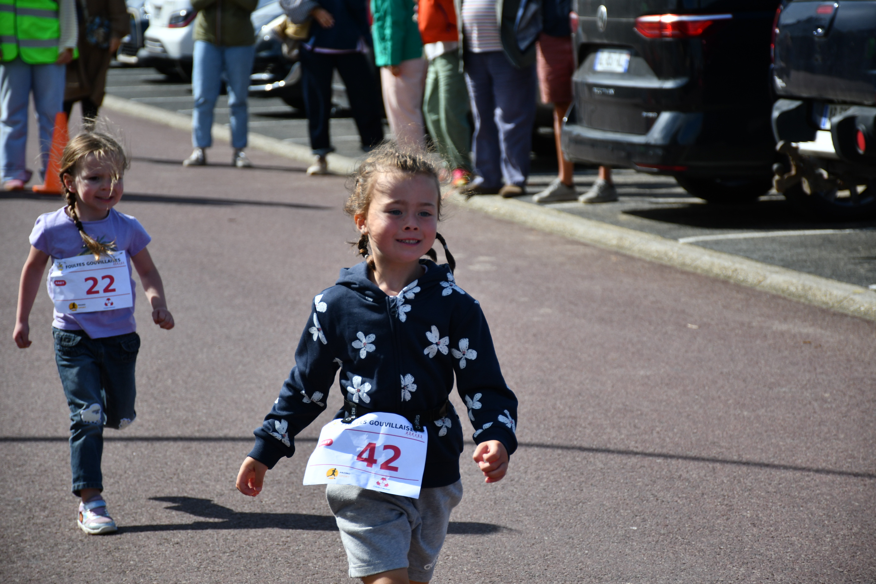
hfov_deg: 13.7
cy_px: 292
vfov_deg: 9.1
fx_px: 3650
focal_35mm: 150
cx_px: 438
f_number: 5.6
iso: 200
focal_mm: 100
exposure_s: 1/1250
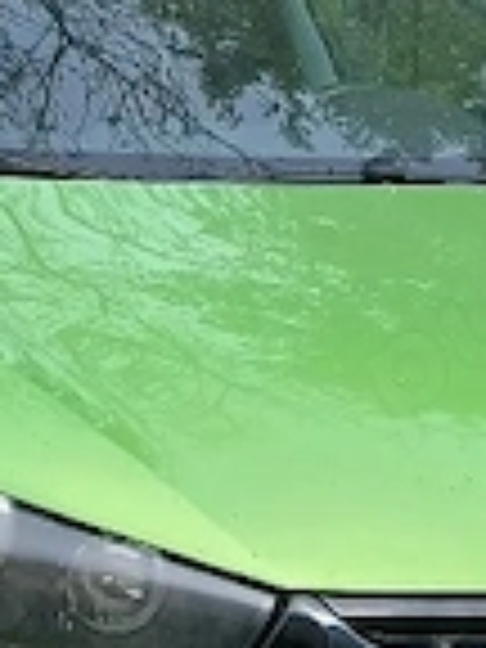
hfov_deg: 10.3
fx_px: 2696
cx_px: 130
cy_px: 306
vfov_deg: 13.7
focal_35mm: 144
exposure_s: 1/400
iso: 20
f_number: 1.8
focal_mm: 3.98
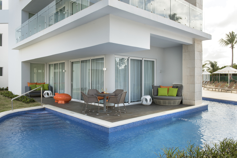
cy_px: 79
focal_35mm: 29
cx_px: 118
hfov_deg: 63.7
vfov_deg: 45.0
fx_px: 191
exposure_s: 1/90
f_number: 9.5
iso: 100
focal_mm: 29
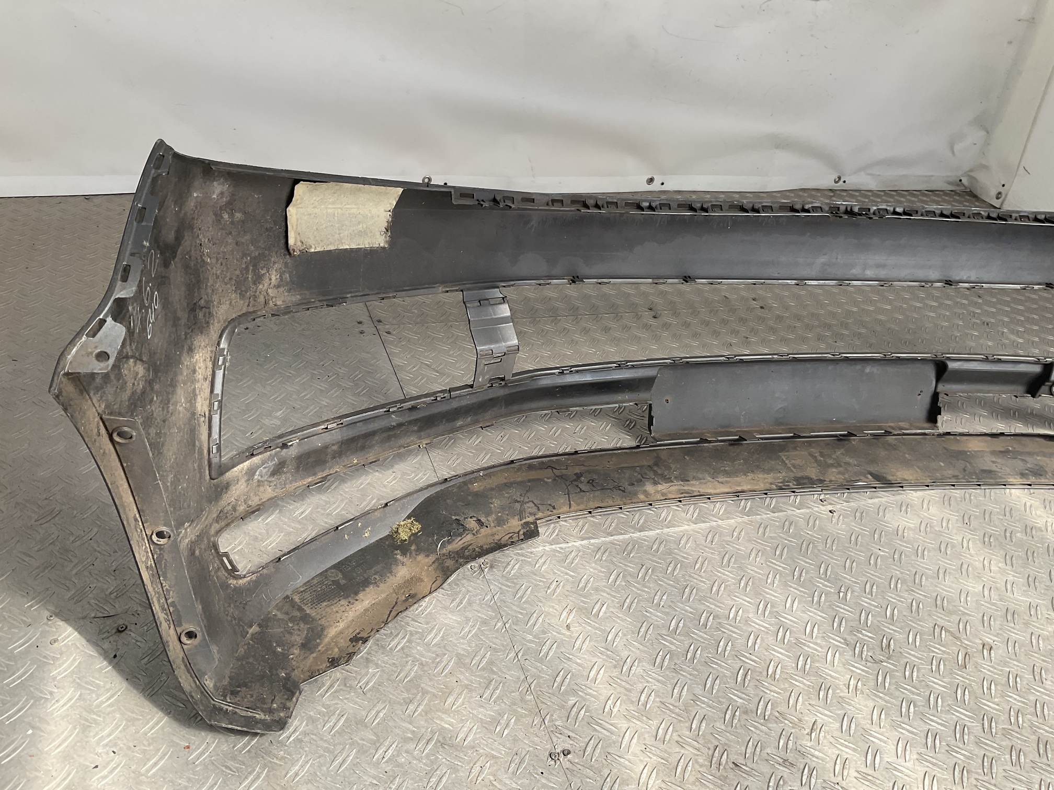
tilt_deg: -33.2
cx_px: 527
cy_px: 395
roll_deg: -12.0
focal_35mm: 29
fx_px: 883
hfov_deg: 61.7
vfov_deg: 48.2
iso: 16
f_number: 1.8
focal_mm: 3
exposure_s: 1/486
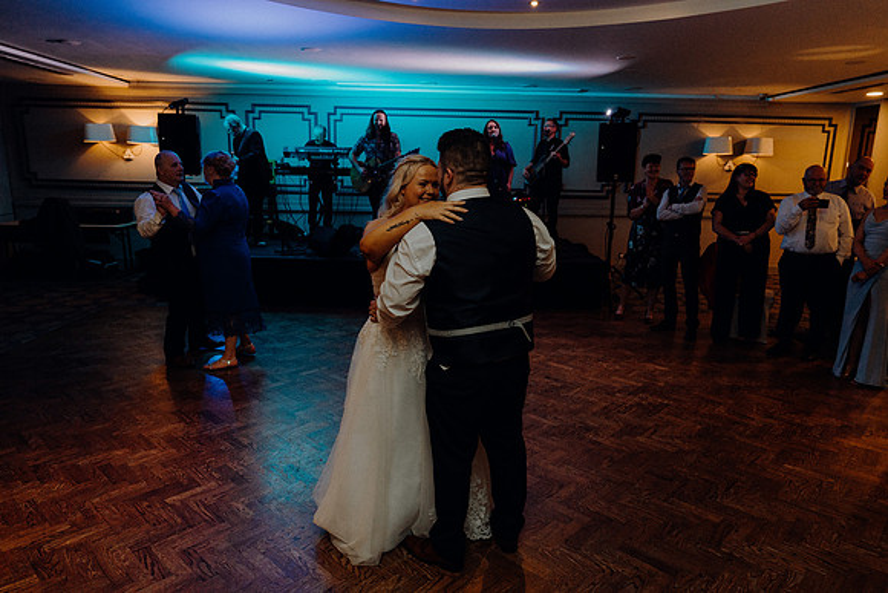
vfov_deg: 53.2
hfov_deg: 73.7
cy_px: 296
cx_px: 444
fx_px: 592
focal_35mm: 24
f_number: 3.5
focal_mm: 24
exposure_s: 1/160
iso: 2500
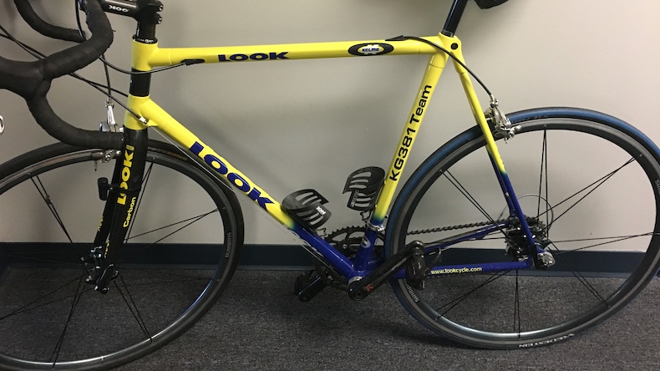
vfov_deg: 36.4
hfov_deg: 61.0
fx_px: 560
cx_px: 327
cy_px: 138
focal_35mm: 32
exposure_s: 1/30
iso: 200
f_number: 2.2
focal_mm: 4.15
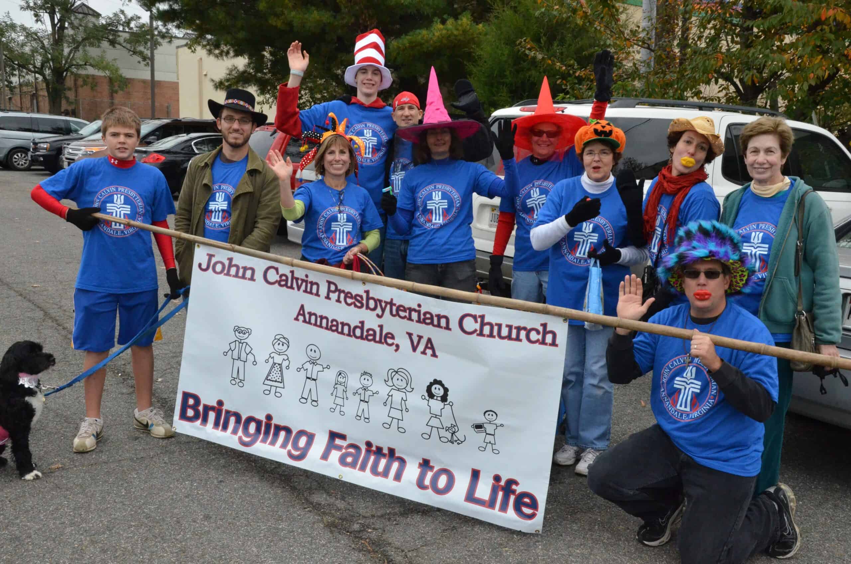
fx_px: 885
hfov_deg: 51.4
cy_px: 282
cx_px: 426
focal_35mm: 38
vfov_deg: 35.3
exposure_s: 1/1000
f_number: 16
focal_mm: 25
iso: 3200
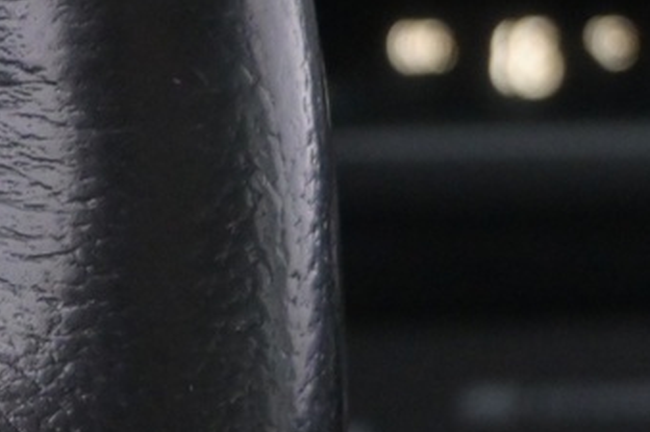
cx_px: -583
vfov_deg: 9.7
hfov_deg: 13.0
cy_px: 419
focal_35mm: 140
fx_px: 2530
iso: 2500
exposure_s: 1/40
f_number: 3.8
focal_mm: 19.5
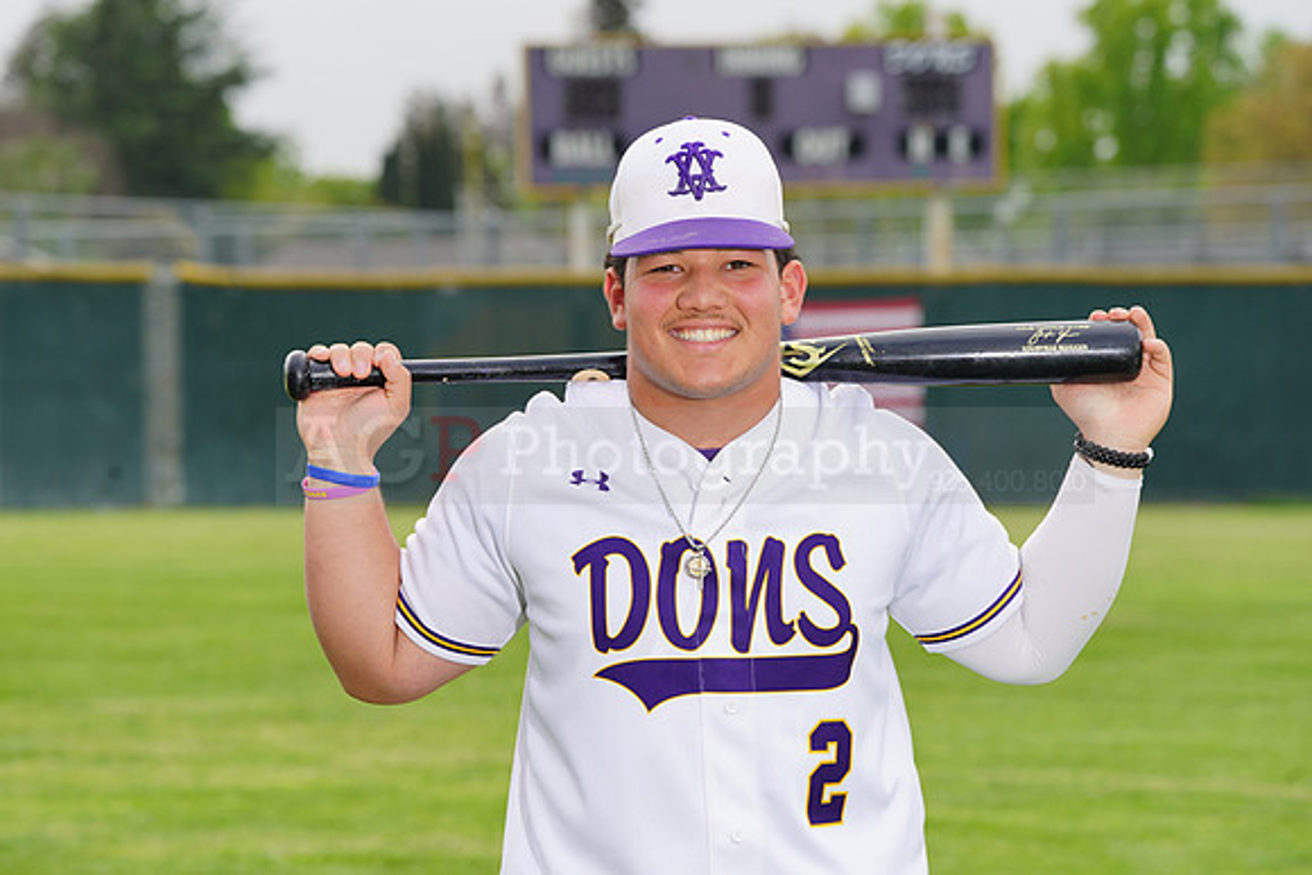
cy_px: 438
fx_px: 6743
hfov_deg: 11.1
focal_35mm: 185
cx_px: 656
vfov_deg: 7.4
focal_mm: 185
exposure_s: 1/250
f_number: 9
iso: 200
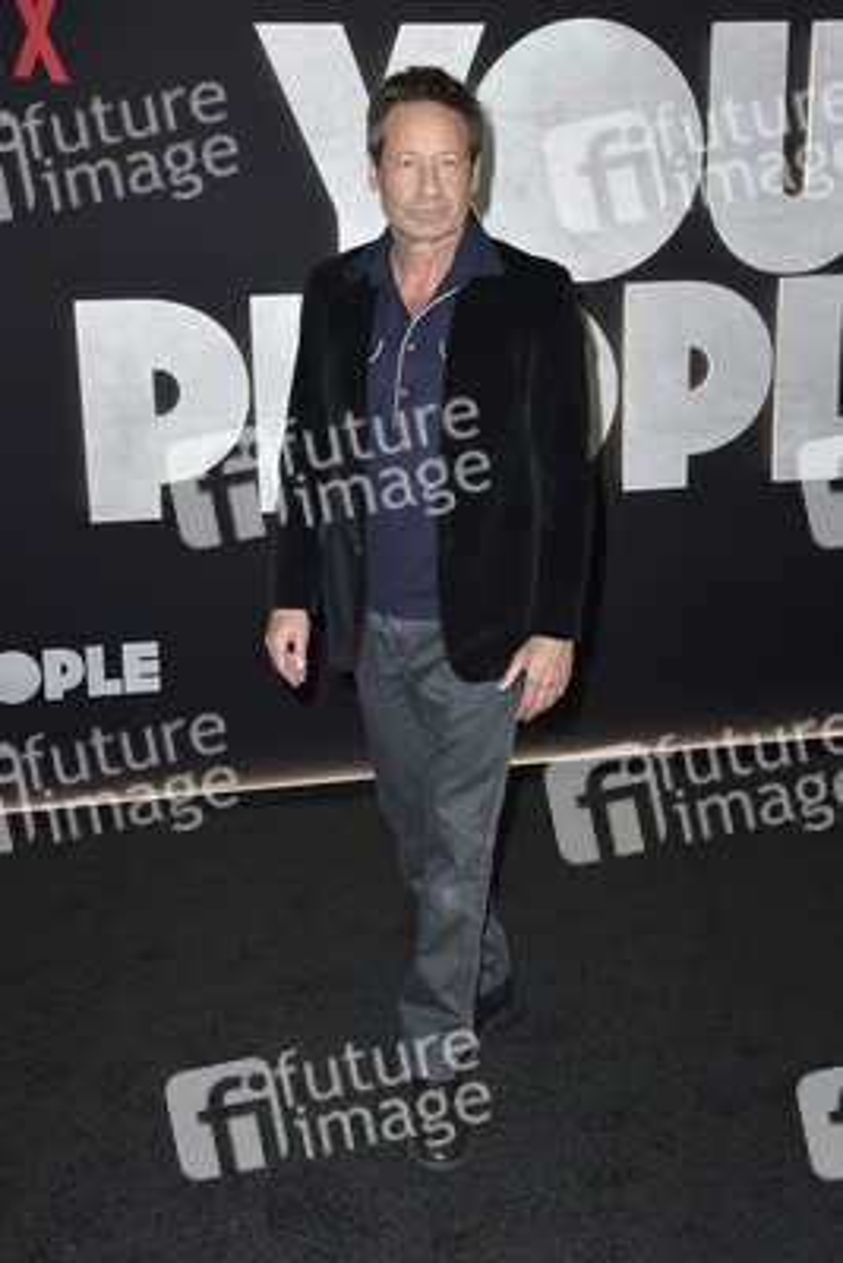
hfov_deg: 30.5
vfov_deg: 44.5
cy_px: 632
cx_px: 422
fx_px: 1544
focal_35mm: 44
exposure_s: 1/250
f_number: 6.3
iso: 500
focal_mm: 44
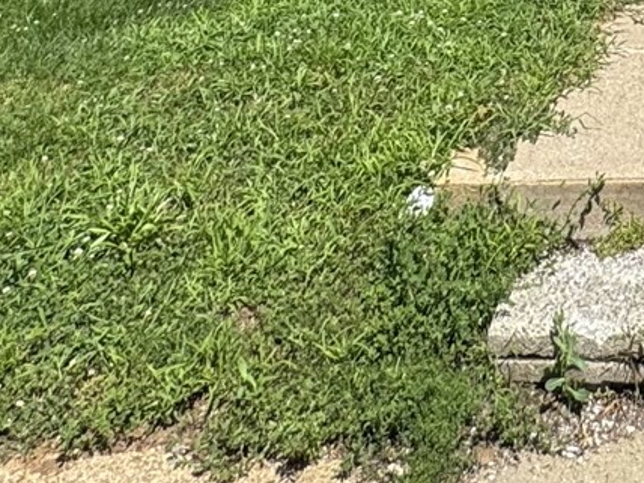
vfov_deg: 15.2
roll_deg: +0.2
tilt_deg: +11.2
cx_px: 787
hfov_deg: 25.7
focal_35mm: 67
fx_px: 1246
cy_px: -609
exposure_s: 1/675
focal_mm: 2.22
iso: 40
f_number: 2.2
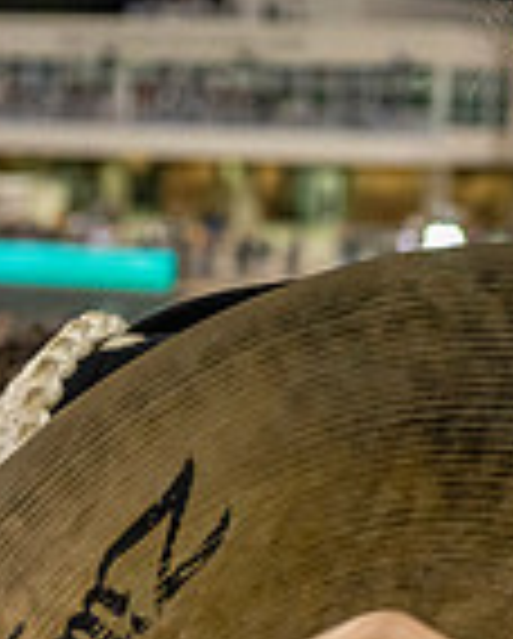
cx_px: 981
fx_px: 1742
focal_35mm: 92
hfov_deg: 14.3
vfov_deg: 20.4
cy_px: 74
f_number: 3.2
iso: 2000
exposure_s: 1/500
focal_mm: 24
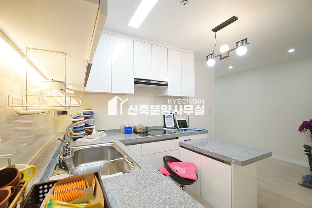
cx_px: 156
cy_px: 104
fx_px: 130
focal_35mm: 15
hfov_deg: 100.4
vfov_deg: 77.2
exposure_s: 1/100
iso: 800
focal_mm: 10
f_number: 5
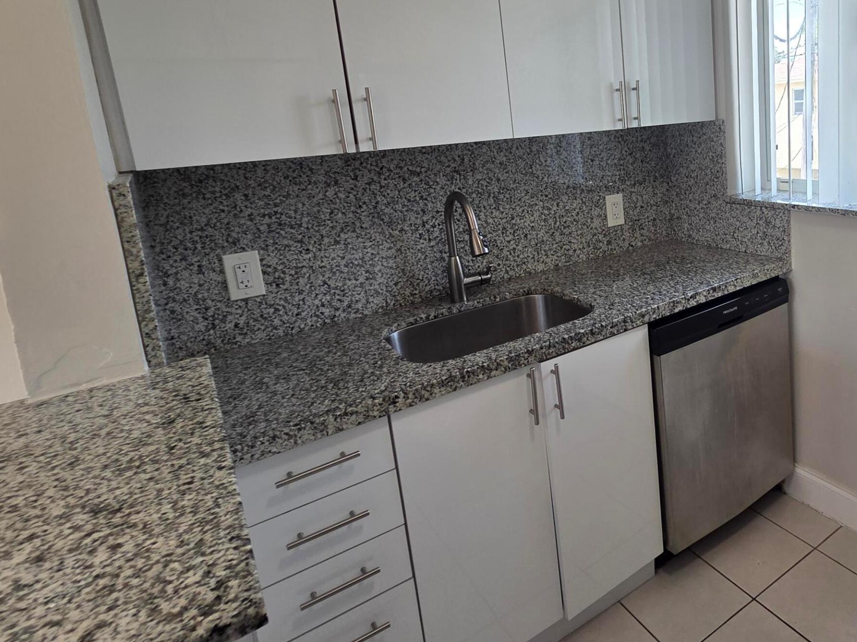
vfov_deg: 59.9
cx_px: 662
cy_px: 222
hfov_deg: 70.3
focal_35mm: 22
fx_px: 545
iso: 64
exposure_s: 1/120
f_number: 2.2
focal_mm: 2.2
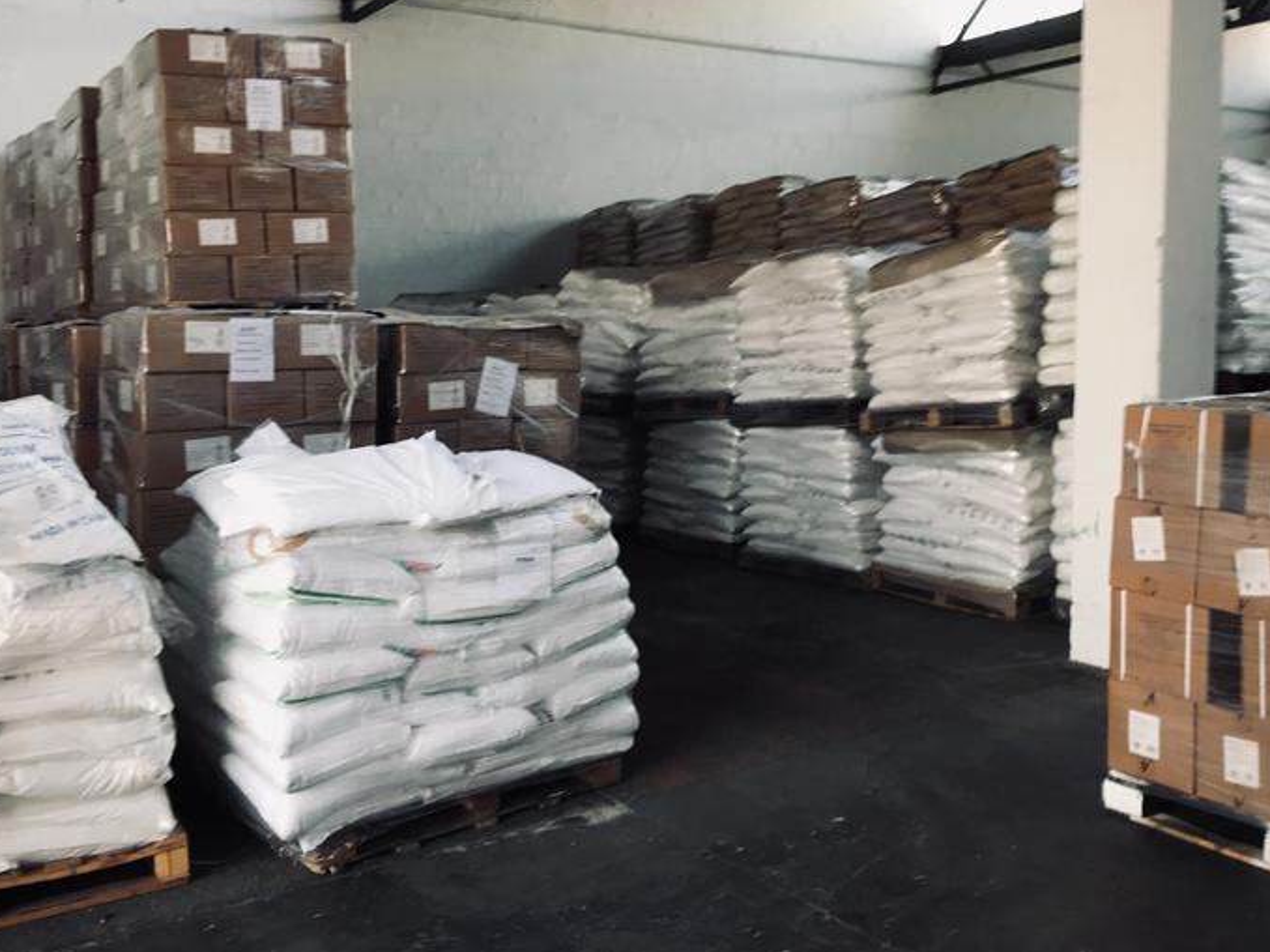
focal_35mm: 33
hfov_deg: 55.1
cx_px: 526
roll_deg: +4.2
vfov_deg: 42.9
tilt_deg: -7.5
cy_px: 419
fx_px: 1210
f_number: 1.8
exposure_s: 1/100
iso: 40
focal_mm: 3.99
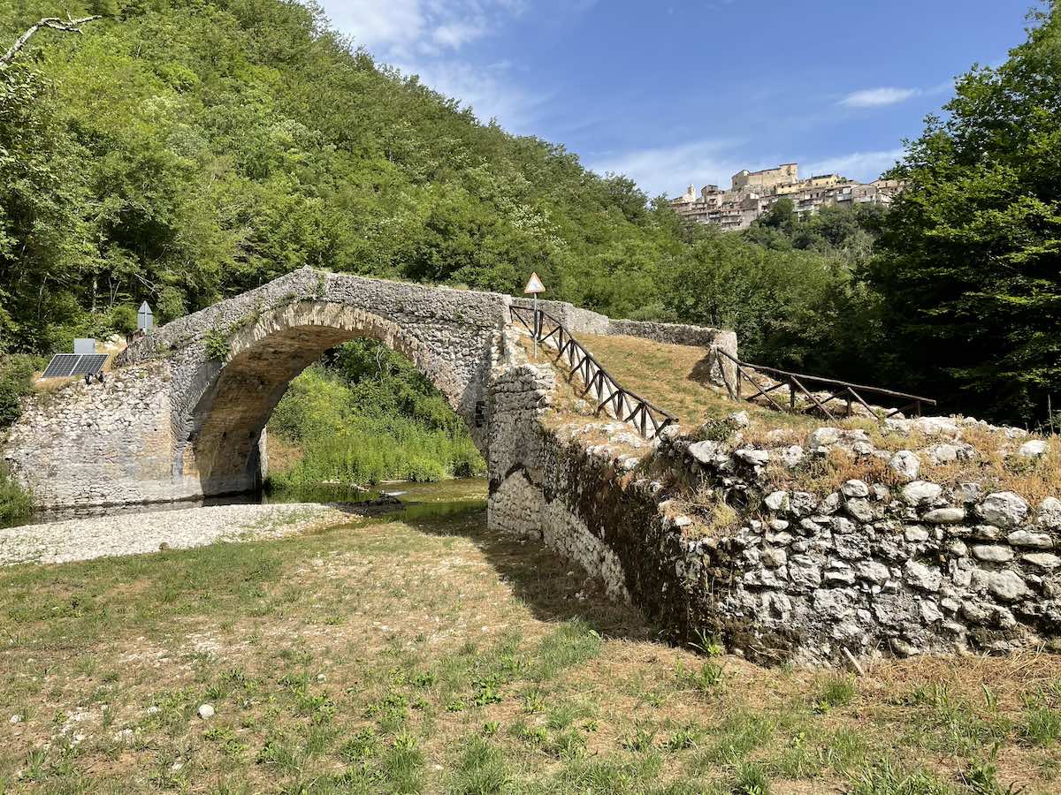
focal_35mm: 26
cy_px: 398
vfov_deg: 53.1
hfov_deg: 67.3
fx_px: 797
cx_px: 530
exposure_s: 1/2564
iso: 32
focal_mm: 4.2
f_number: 1.6
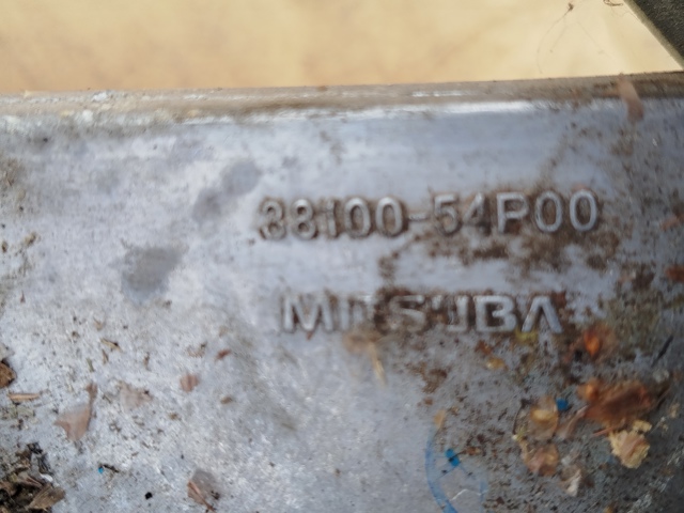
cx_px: 342
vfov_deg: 30.3
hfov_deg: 39.7
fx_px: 948
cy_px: 256
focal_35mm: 48
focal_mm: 5.31
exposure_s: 1/203
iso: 50
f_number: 1.7
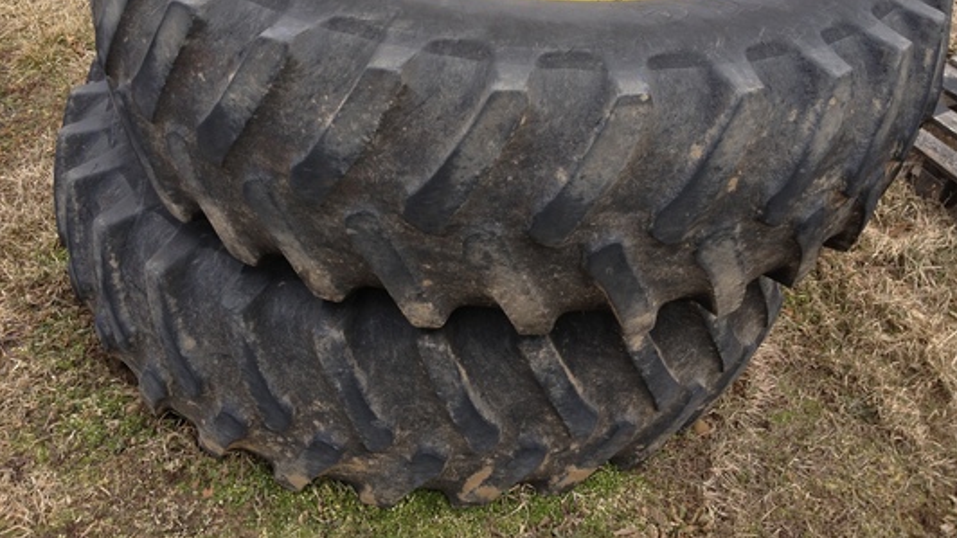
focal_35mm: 39
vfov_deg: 30.2
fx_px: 989
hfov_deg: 51.6
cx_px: 487
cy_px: 178
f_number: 2.4
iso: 50
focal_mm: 4.28
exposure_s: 1/613
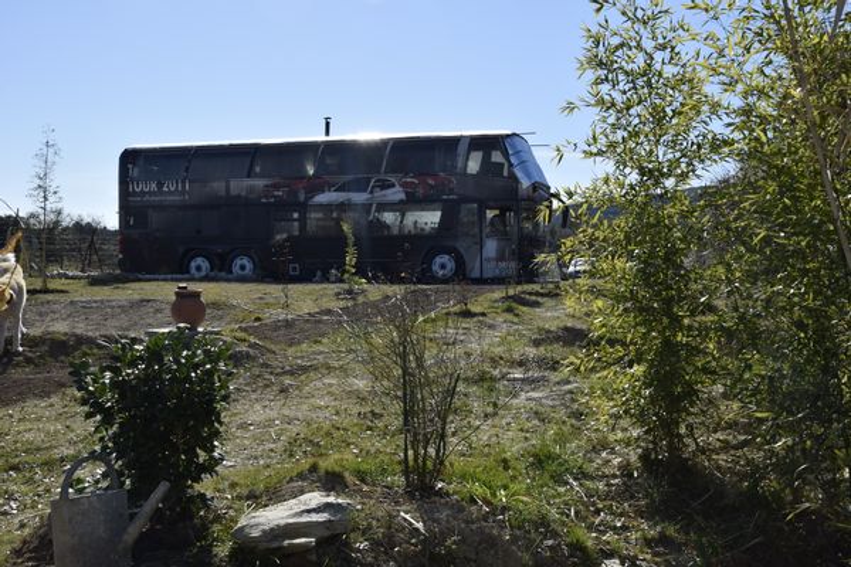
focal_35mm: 45
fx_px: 1064
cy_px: 284
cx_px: 426
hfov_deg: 43.6
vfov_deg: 29.9
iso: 100
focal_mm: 30
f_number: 10
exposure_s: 1/200
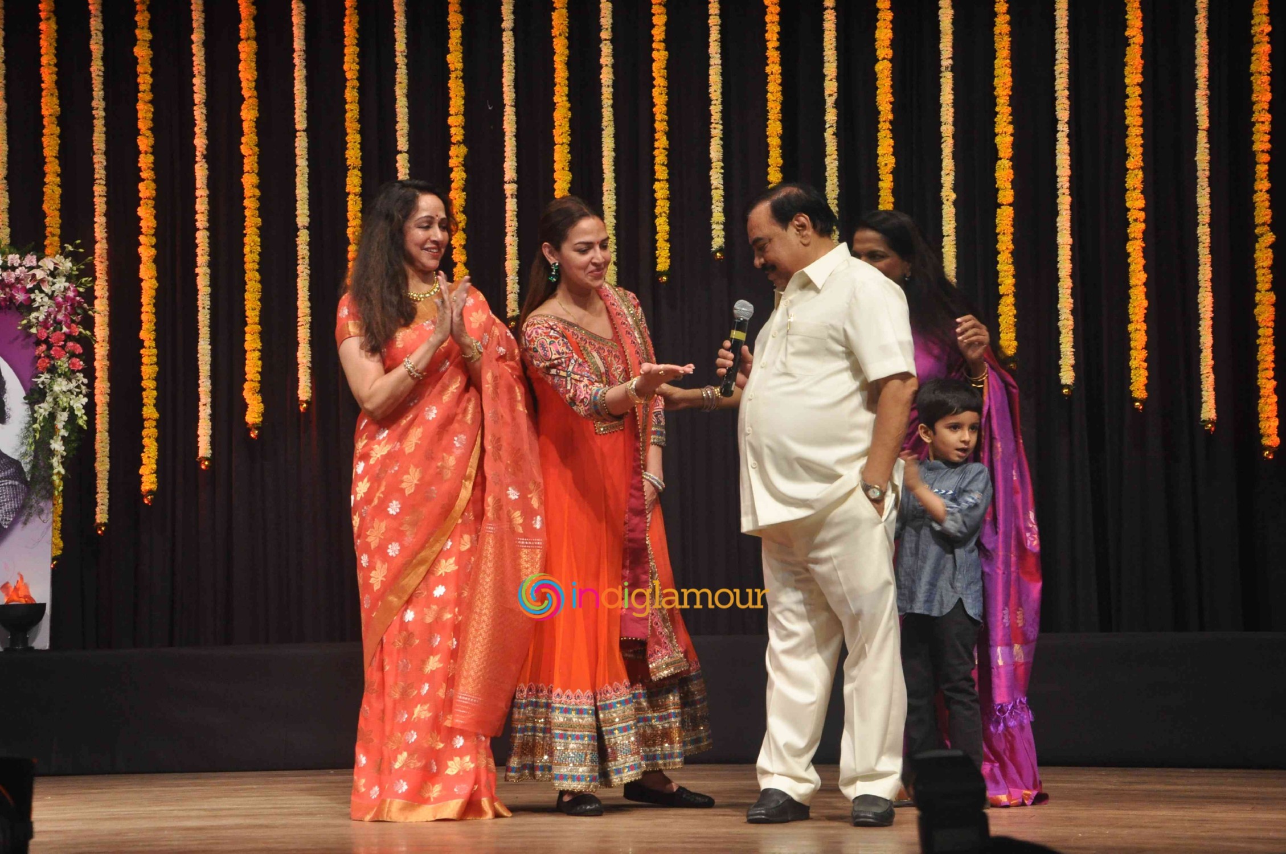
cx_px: 643
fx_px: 2783
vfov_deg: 17.5
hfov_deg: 26.0
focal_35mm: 78
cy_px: 427
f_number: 9
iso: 1000
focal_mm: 52
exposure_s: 1/80
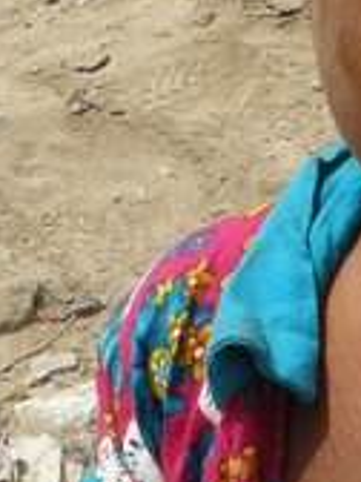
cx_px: 564
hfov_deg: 6.5
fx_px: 3143
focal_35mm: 226
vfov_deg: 8.6
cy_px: 663
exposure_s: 1/400
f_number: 5.6
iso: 100
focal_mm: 6.1
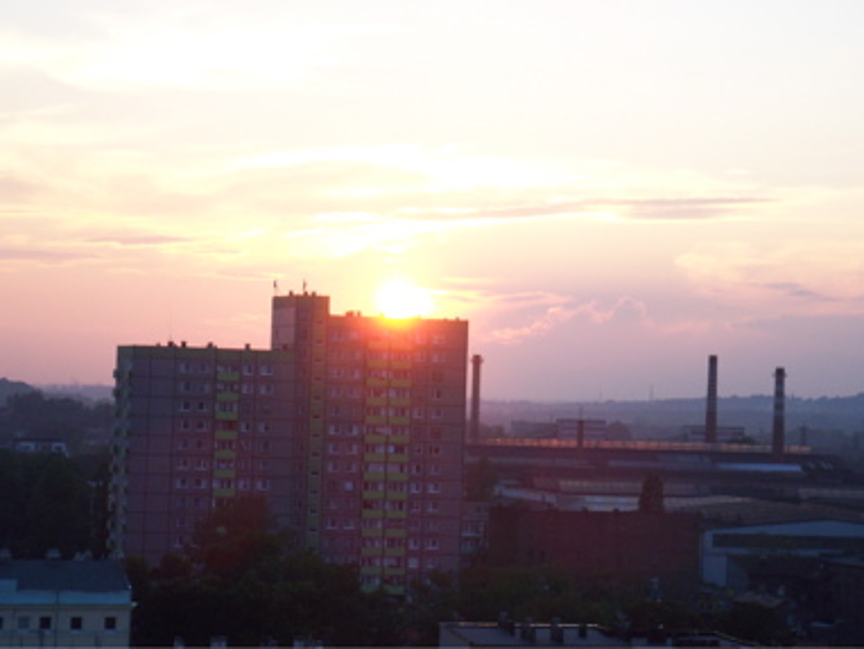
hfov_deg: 16.8
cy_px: 324
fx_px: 2922
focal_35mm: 117
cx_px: 432
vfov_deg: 12.7
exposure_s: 1/125
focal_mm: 19.2
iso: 100
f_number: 4.4
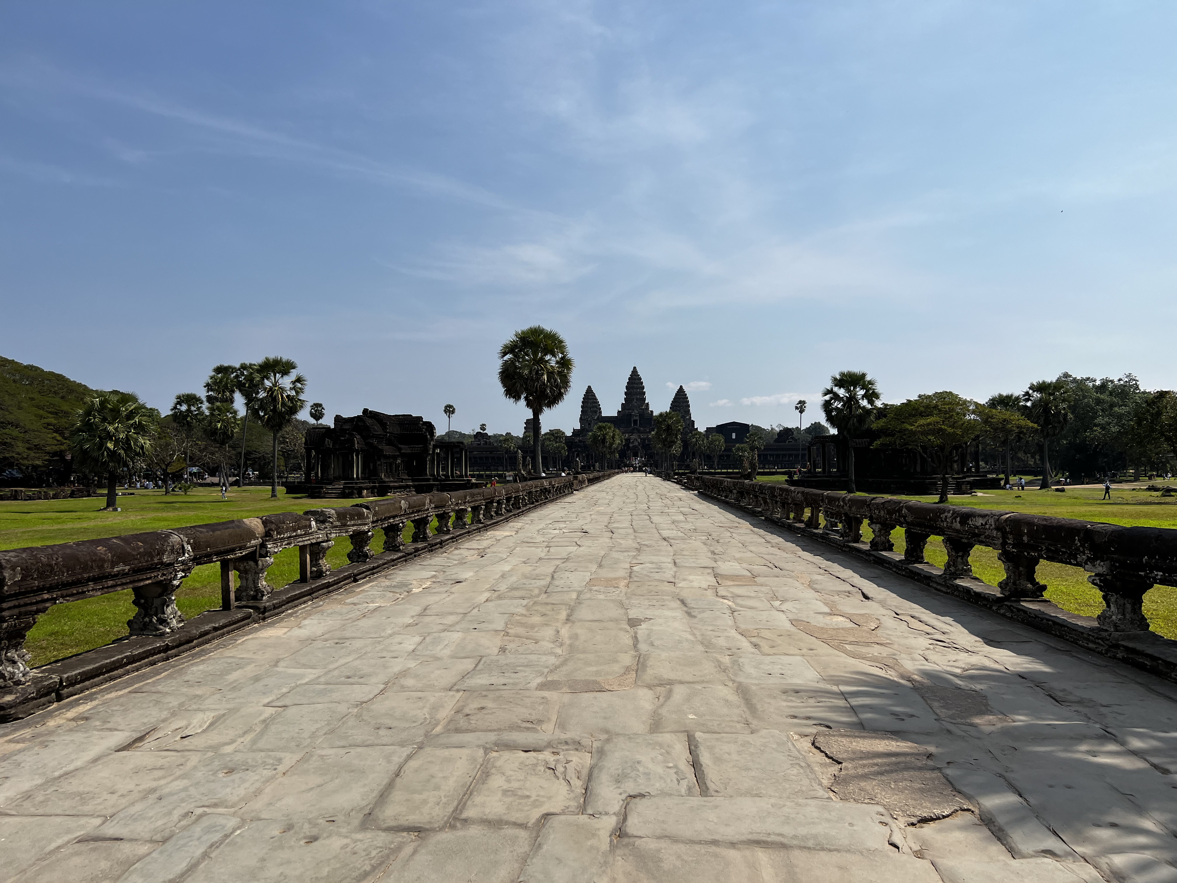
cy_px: 442
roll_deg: +0.9
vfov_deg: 53.1
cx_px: 588
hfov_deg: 67.3
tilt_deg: +0.9
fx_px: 884
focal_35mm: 26
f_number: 1.5
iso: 50
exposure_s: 1/9434
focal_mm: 5.7
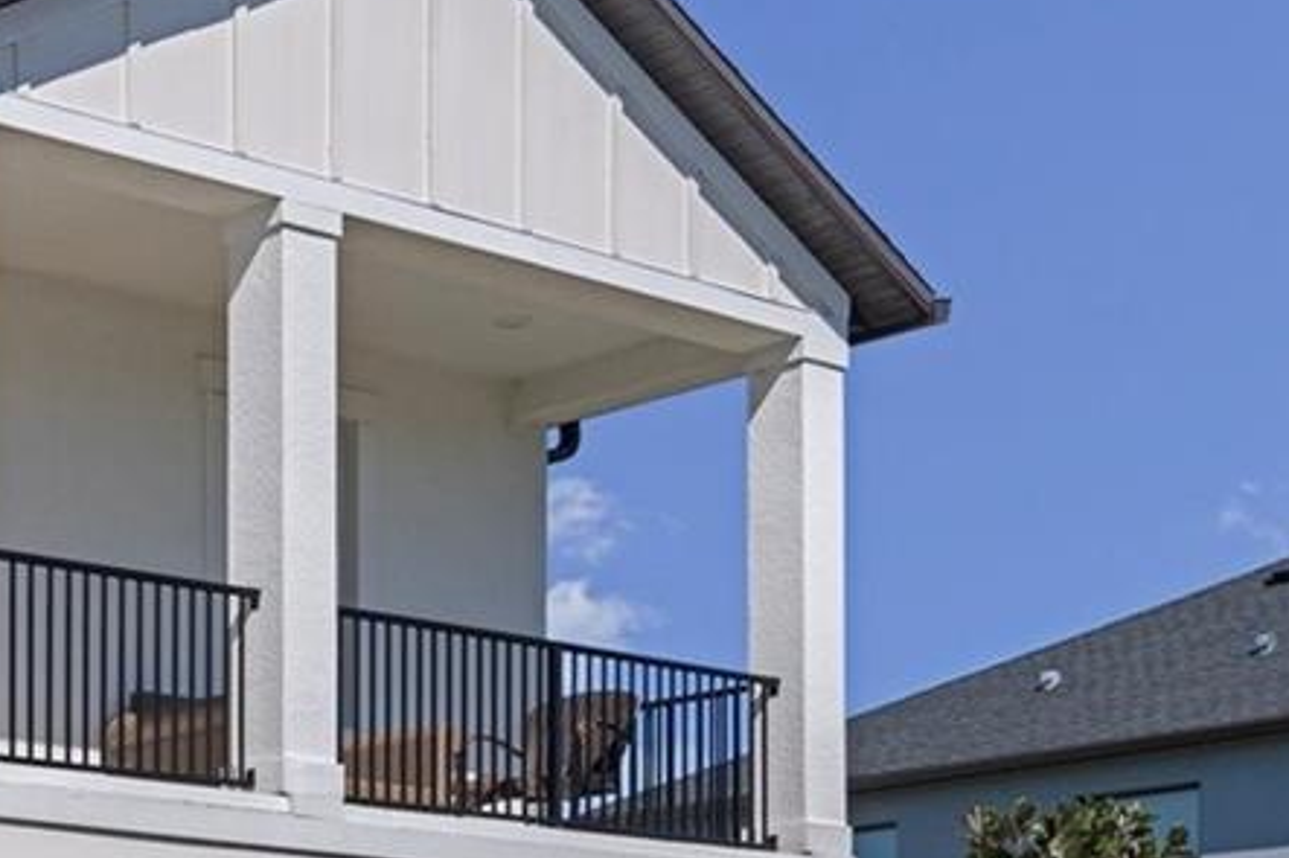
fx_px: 2971
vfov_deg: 15.8
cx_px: -399
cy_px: 1038
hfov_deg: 22.0
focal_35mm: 83
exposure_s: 1/400
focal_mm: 23
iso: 320
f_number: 8
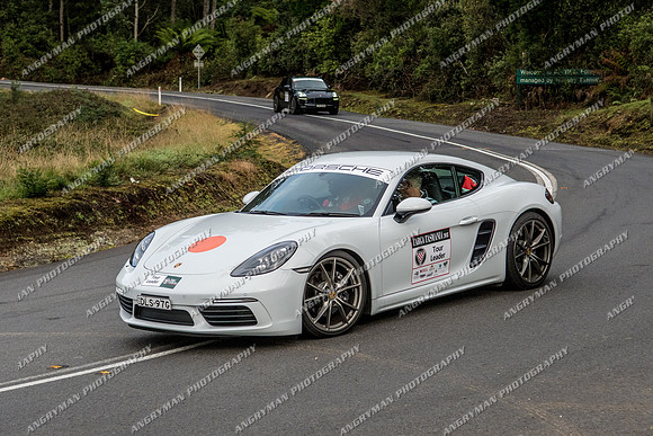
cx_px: 326
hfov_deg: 26.9
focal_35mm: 75
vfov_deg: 18.1
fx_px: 1366
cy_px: 243
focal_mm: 45
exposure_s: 1/3200
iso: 800
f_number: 4
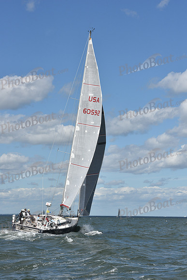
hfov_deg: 14.9
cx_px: 94
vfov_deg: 22.1
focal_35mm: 92
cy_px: 140
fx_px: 716
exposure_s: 1/1600
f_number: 9
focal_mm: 92
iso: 320
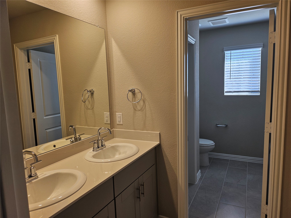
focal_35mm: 24
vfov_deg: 56.8
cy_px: 109
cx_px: 146
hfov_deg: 71.6
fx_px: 202
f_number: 1.8
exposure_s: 1/120
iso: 50
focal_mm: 5
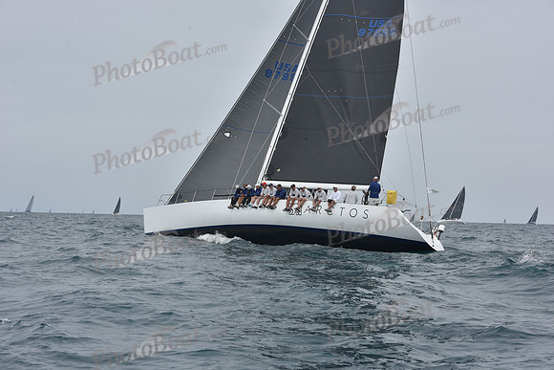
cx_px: 277
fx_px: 1077
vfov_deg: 19.5
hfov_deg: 28.8
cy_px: 185
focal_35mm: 70
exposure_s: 1/800
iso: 250
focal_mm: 70
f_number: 9
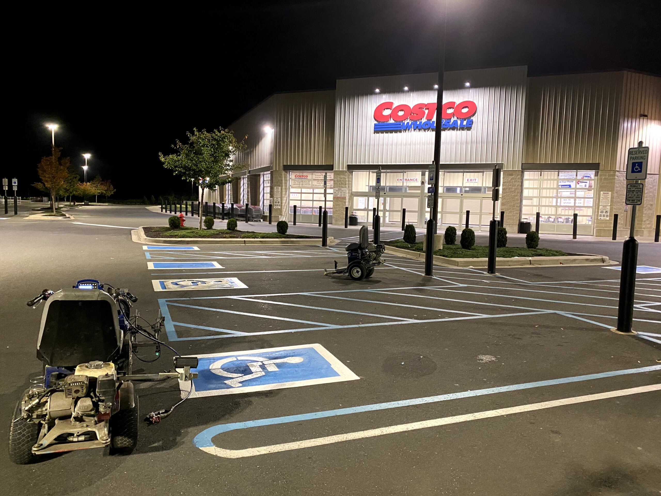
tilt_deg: -5.5
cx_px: 330
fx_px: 496
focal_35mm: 26
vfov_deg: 53.1
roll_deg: -2.6
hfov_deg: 67.3
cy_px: 248
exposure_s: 1/30
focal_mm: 4.25
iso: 500
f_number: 1.8
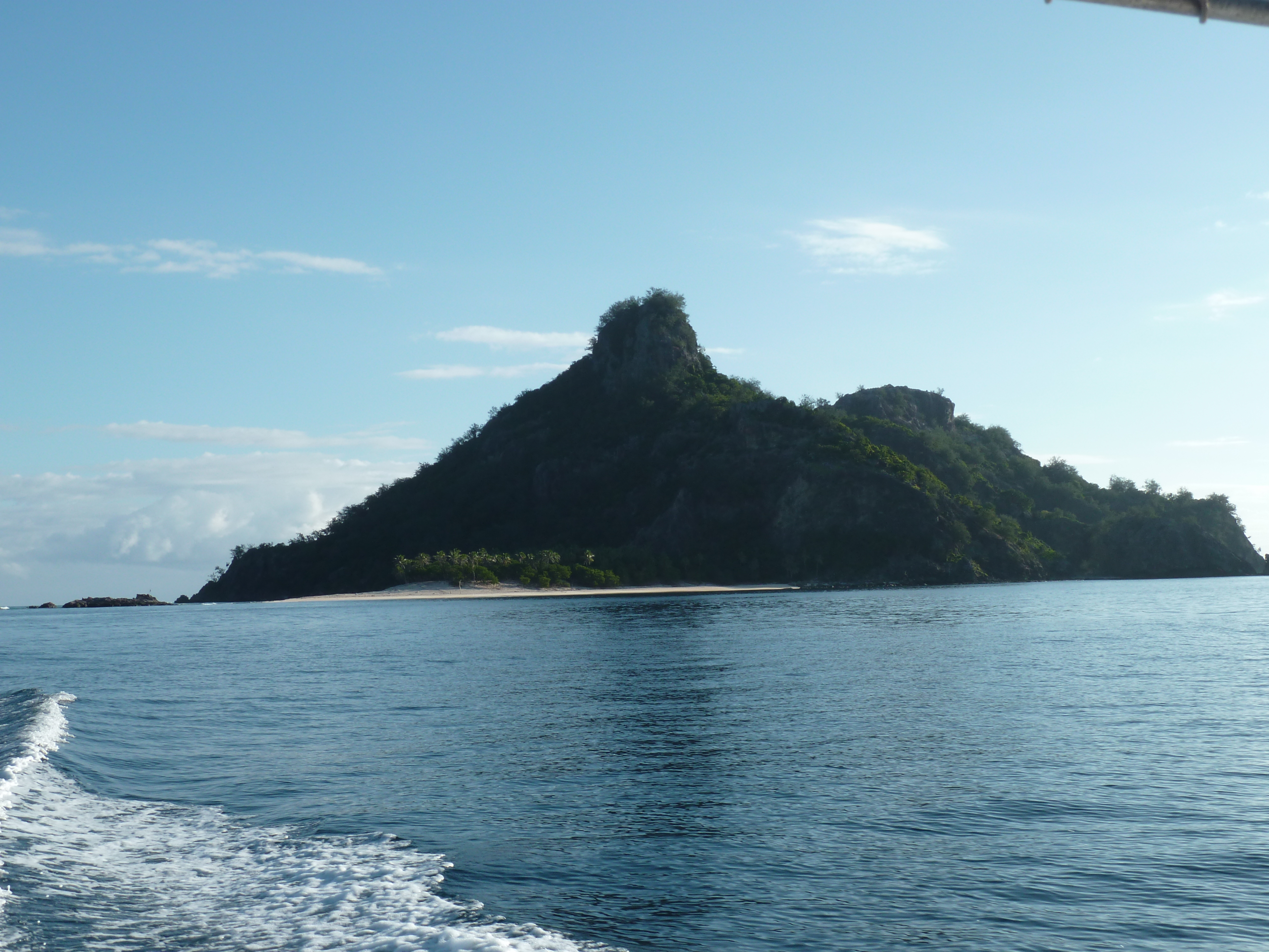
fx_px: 1760
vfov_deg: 30.3
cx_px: 634
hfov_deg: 39.7
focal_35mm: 48
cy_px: 476
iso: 80
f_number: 5
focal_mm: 7.9
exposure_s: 1/400
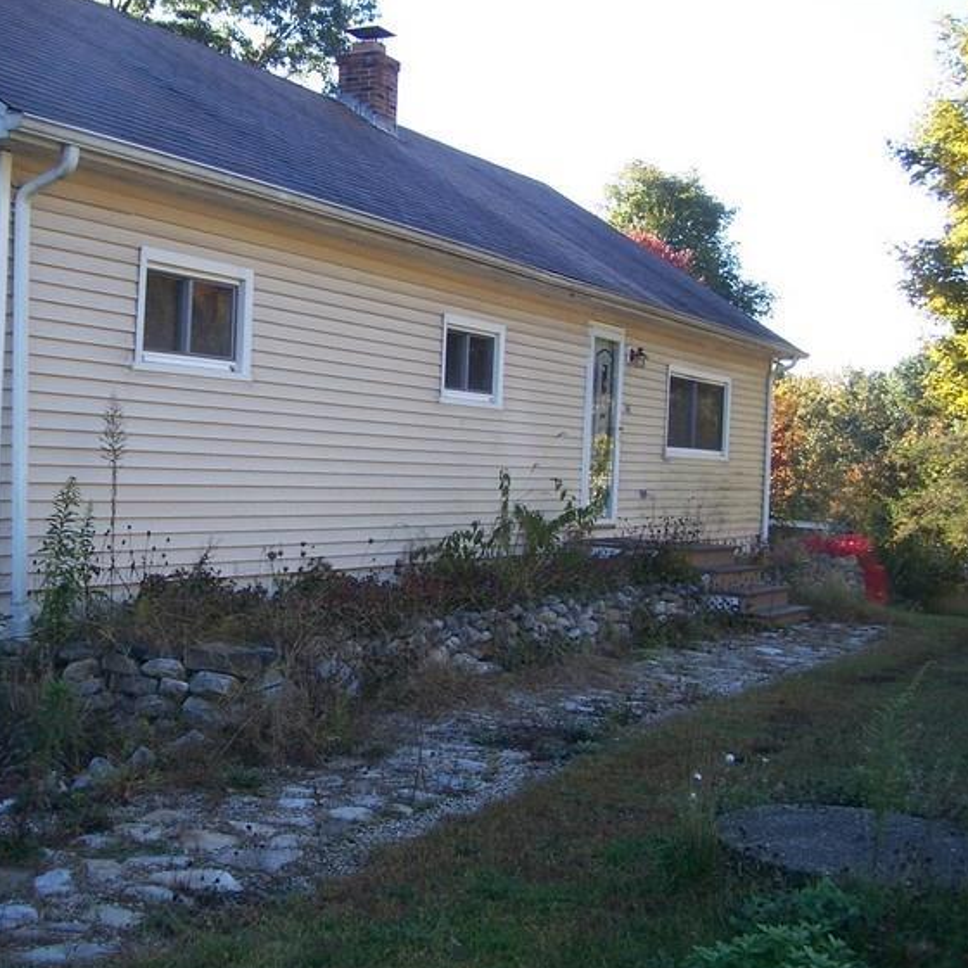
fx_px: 1519
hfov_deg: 35.0
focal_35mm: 48
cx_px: 315
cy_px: 482
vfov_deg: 35.4
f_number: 2.8
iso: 80
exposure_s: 1/180
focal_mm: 6.3
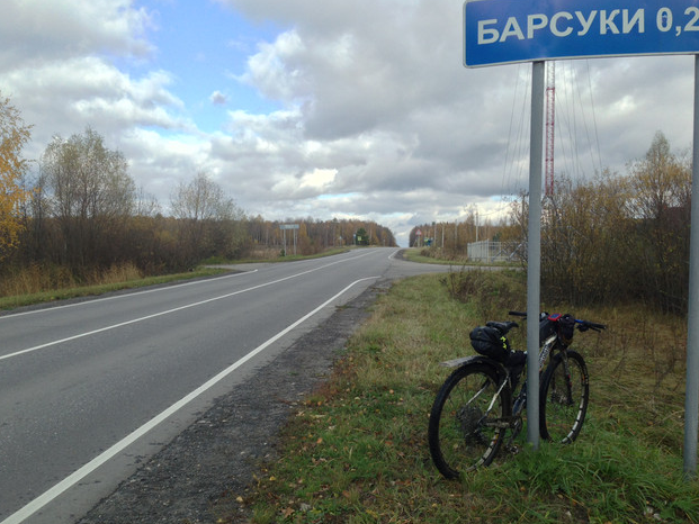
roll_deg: -0.3
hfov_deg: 53.9
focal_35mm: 34
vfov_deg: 41.8
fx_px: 687
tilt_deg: -1.2
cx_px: 349
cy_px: 256
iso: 50
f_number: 2.4
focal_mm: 4.12
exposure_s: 1/583
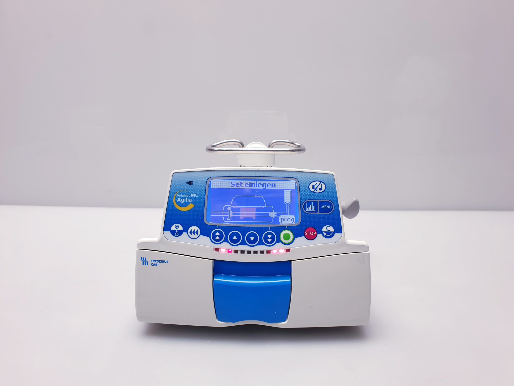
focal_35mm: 26
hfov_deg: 67.3
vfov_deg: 53.1
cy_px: 193
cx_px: 257
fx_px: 386
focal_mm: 4.3
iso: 50
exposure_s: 1/100
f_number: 2.4
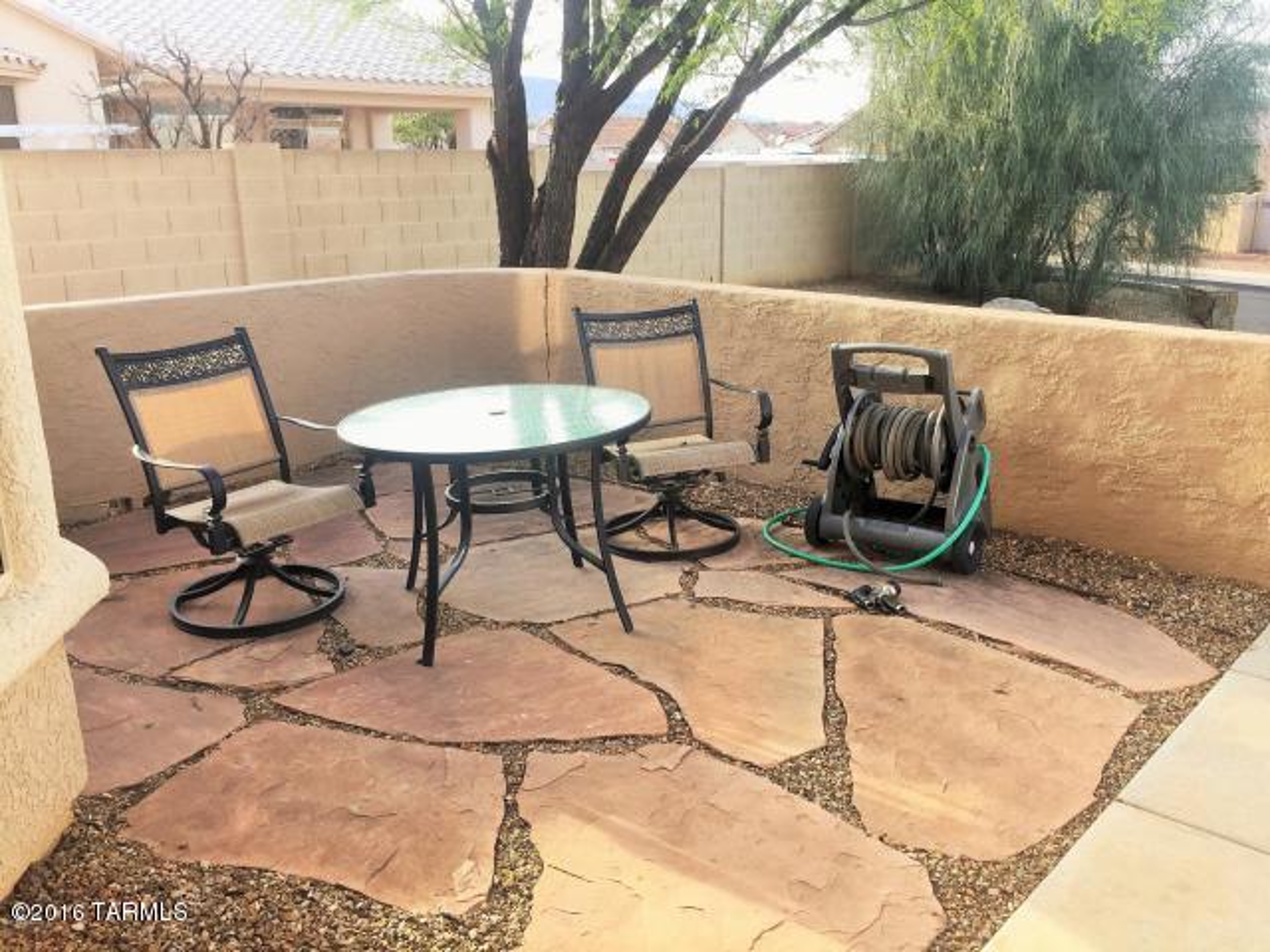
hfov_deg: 61.7
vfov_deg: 48.2
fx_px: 1064
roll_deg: -0.1
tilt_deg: -15.3
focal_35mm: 29
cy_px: 476
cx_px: 635
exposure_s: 1/198
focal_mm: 4.15
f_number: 2.2
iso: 32
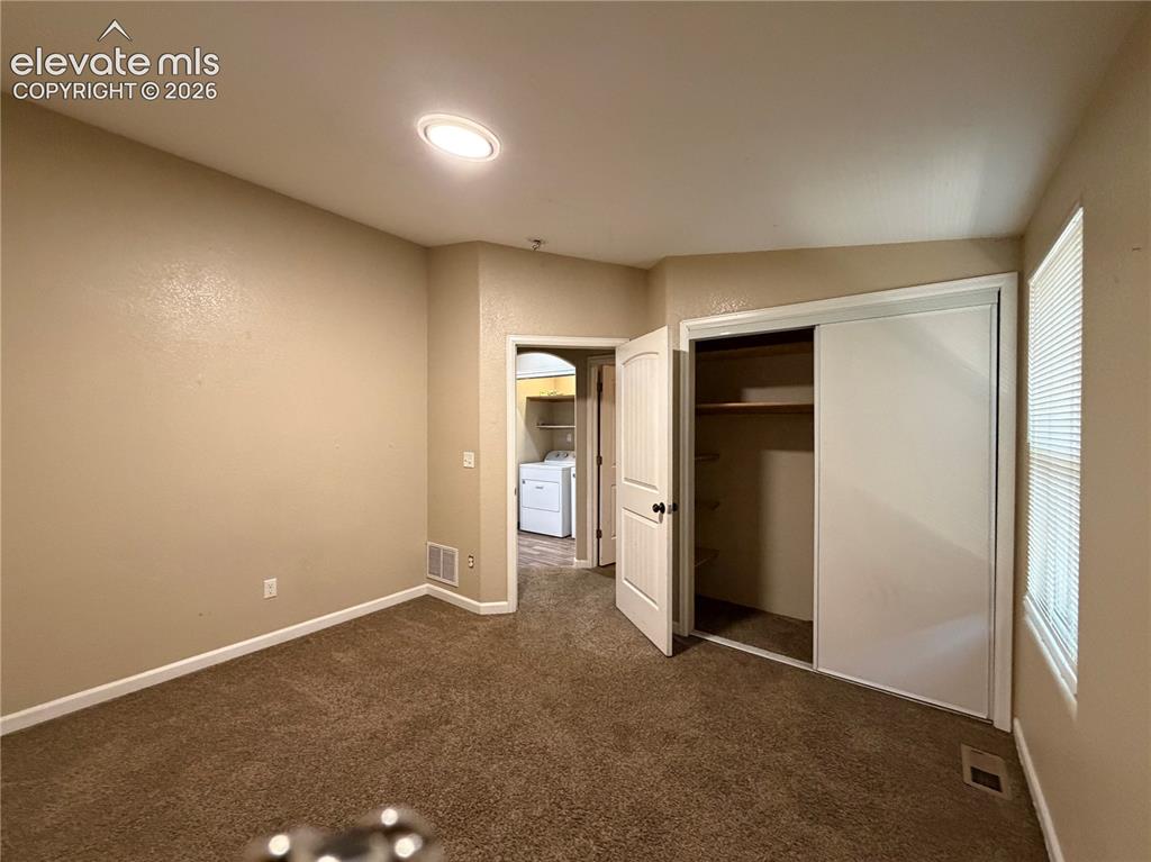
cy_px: 431
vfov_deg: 85.6
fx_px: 465
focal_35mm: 14
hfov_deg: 102.1
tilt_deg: -0.1
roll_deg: +0.0
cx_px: 576
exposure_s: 1/60
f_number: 2.2
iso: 500
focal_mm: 2.22
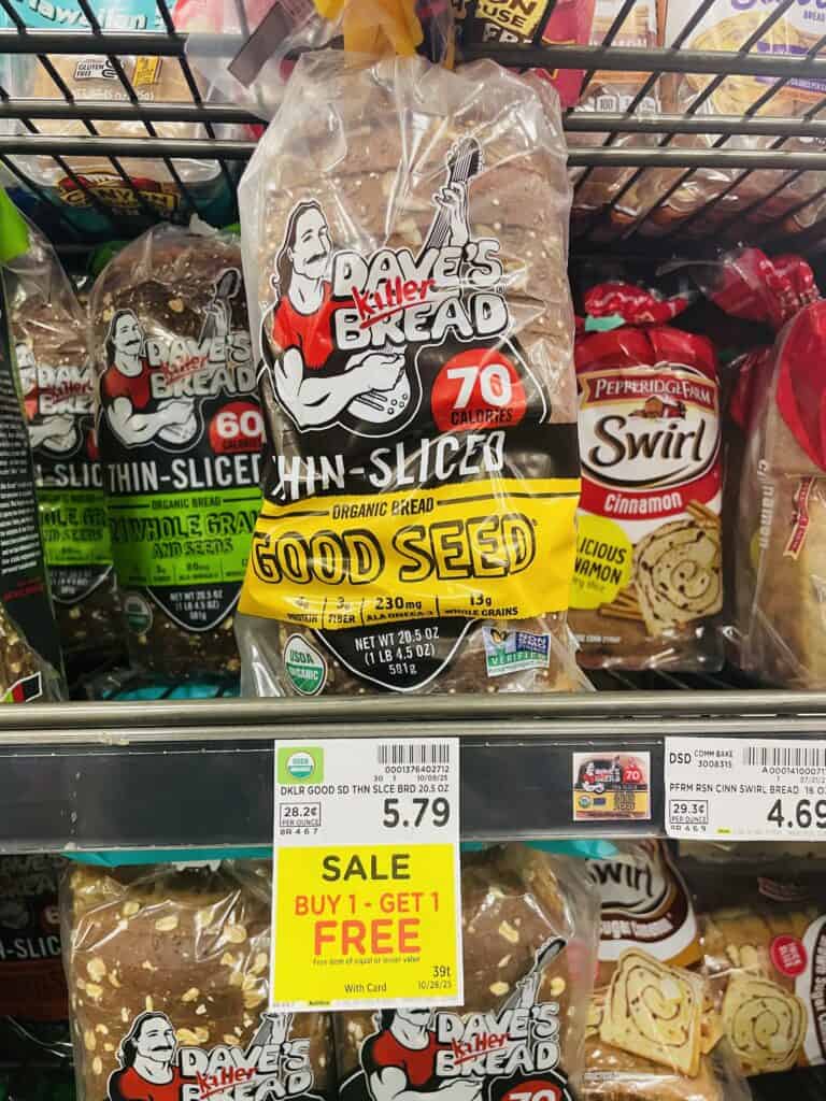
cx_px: 413
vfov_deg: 67.3
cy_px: 550
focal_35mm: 26
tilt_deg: -6.0
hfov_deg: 53.1
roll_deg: +0.2
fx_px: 827
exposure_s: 1/60
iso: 200
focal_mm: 4.2
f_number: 1.6
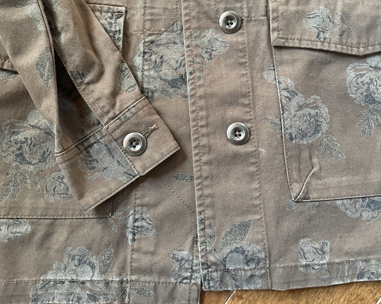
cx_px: 190
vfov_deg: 42.8
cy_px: 104
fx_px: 383
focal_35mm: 34
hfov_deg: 52.8
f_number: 1.6
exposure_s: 1/51
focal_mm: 4.2
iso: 500
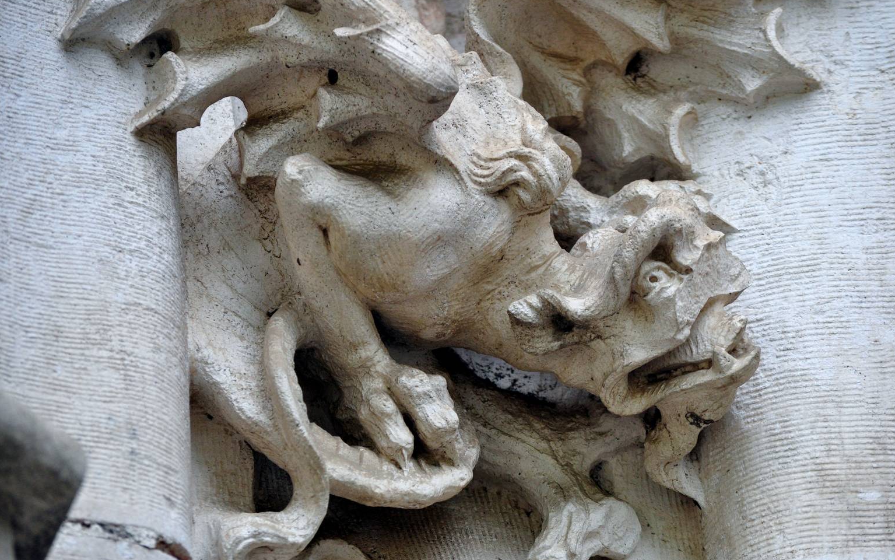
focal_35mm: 187
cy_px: 283
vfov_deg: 7.0
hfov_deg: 11.2
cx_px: 448
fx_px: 4562
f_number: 7.1
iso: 800
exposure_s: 1/800
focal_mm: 122
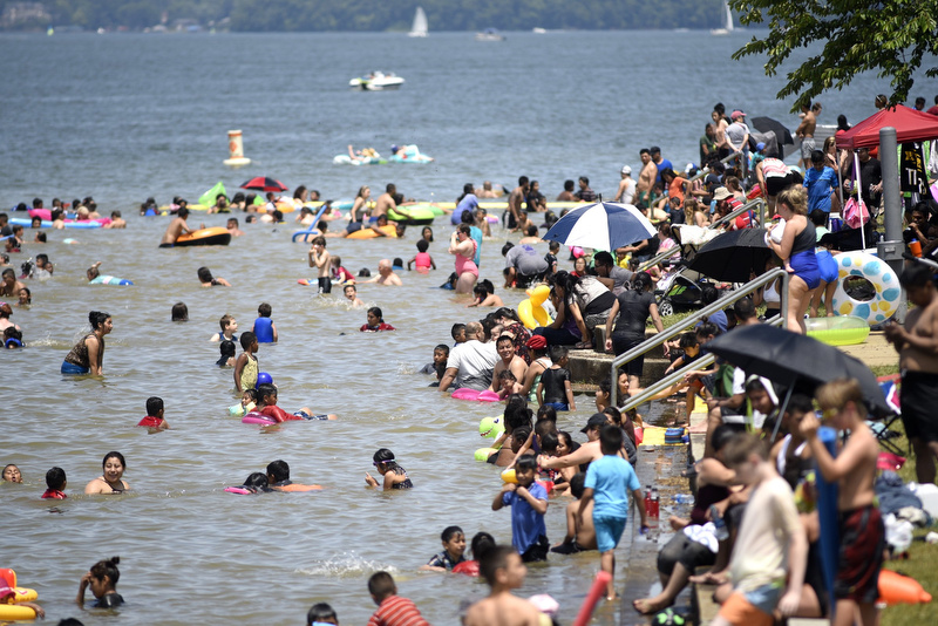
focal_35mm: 300
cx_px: 469
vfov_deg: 4.6
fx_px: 7819
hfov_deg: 6.9
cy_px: 313
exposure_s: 1/2000
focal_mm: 300
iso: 200
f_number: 5.6
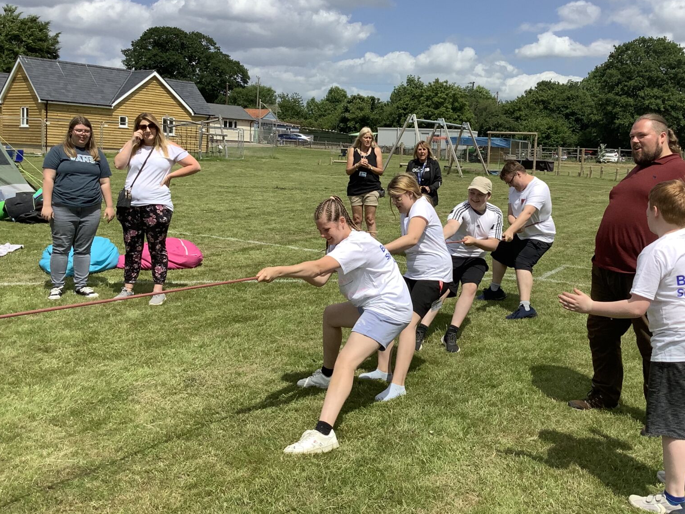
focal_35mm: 39
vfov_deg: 36.8
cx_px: 421
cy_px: 220
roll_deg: -3.4
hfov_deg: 47.5
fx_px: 772
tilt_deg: -4.5
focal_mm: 3.3
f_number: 2.4
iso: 25
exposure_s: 1/2092
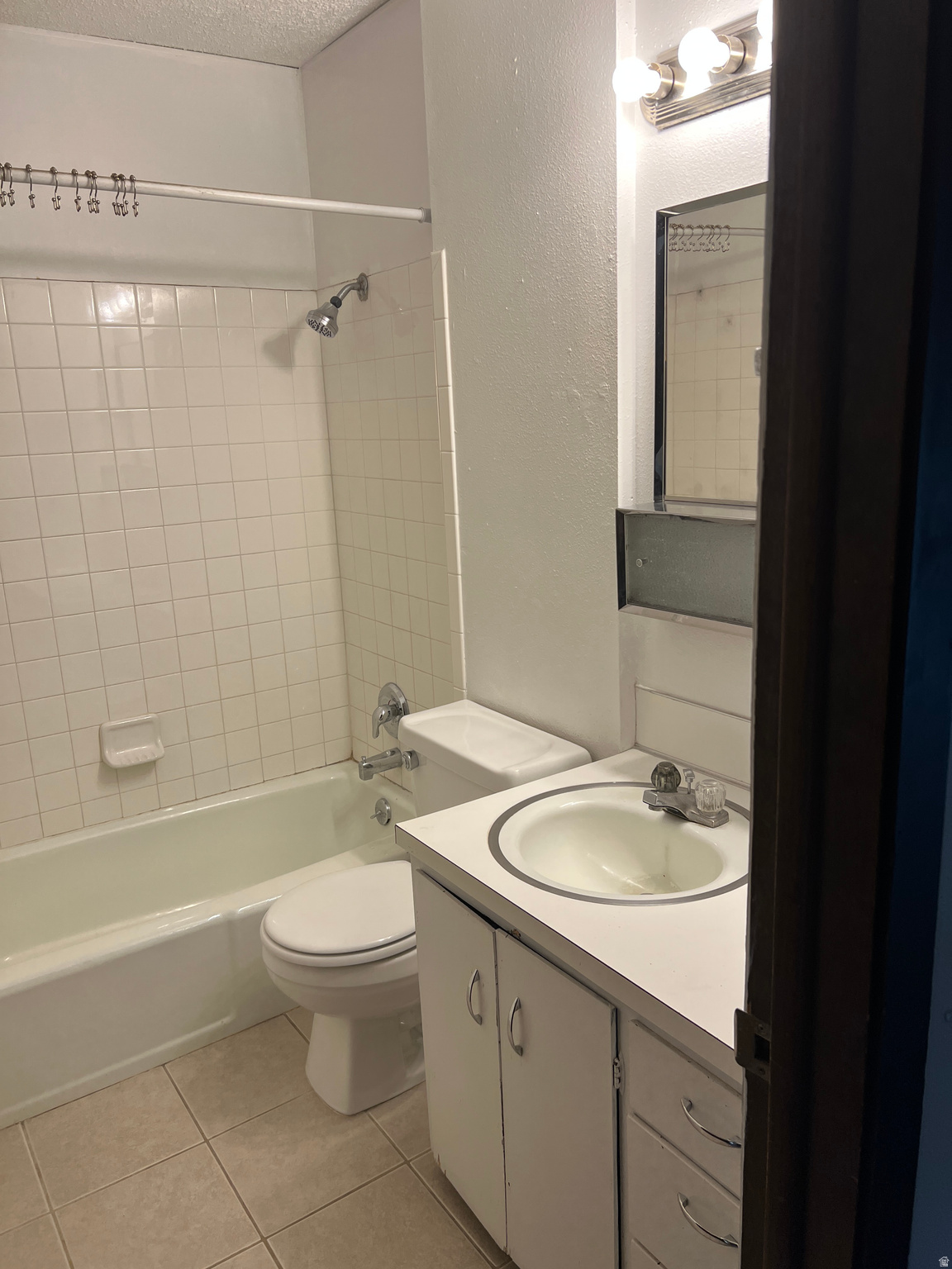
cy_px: 634
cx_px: 476
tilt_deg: -12.8
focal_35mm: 26
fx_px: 953
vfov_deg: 67.3
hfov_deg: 53.1
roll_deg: +3.5
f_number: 1.5
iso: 64
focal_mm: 5.7
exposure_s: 1/120
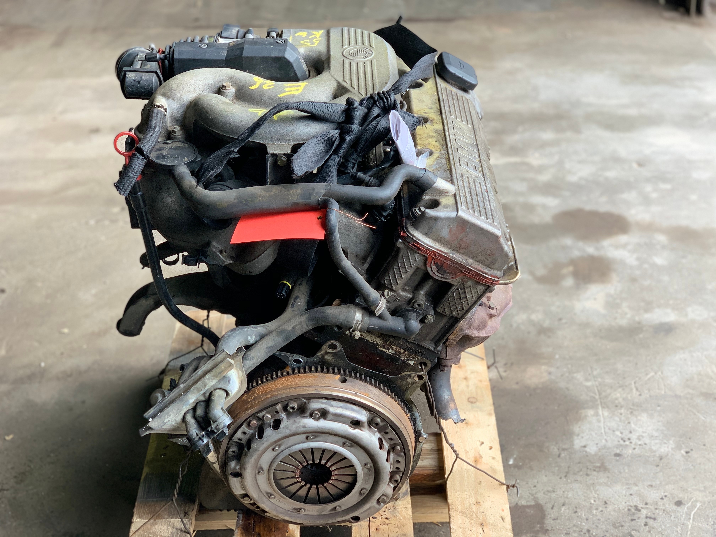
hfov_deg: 36.8
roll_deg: +0.5
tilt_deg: -34.9
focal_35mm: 52
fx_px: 1076
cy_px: 268
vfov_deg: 28.0
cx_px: 358
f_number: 2.4
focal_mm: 6
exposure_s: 1/122
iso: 50
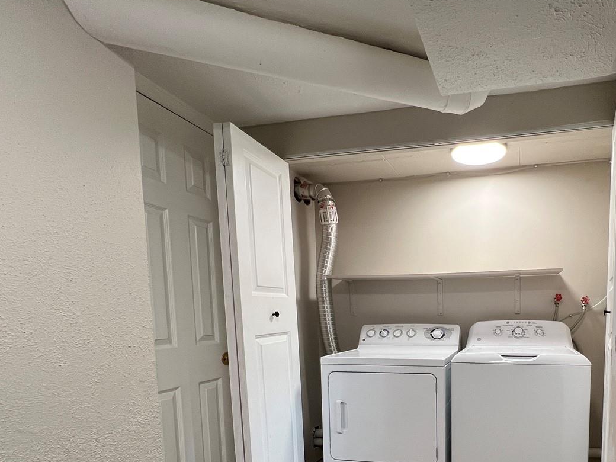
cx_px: 442
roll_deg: +0.8
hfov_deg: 77.2
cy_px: 346
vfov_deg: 62.2
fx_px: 356
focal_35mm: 20
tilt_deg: -5.8
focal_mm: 1.57
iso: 200
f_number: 1.8
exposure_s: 1/120
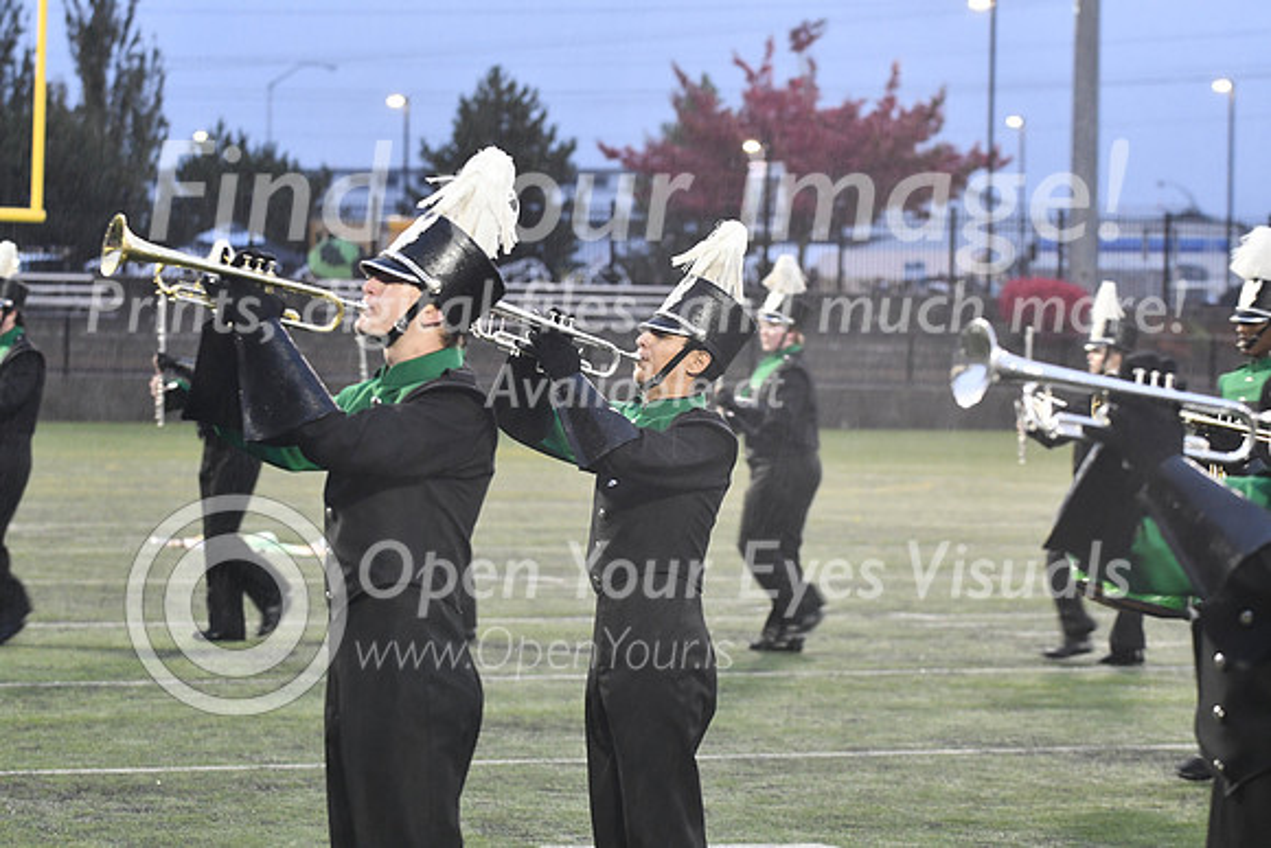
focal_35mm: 158
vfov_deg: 8.7
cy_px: 424
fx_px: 5562
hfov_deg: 13.0
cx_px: 636
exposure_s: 1/80
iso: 1600
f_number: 4.5
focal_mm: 105
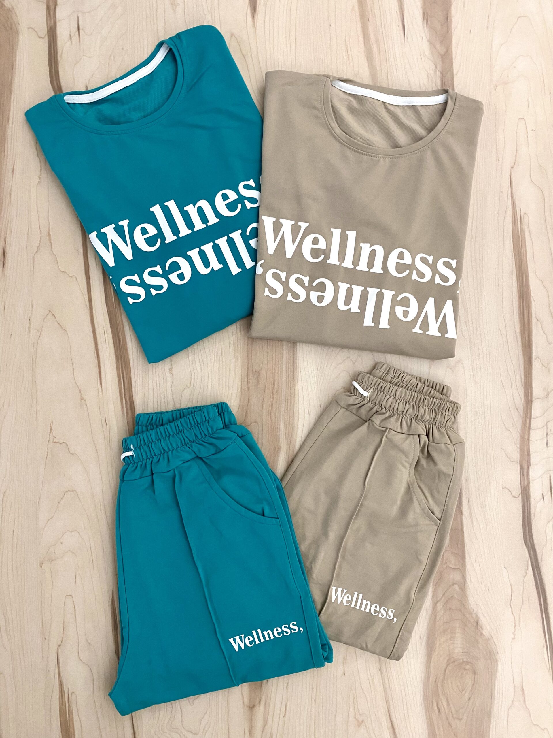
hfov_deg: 53.1
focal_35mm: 26
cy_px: 369
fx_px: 554
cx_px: 276
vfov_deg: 67.3
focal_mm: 4.25
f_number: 1.8
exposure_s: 1/33
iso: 320
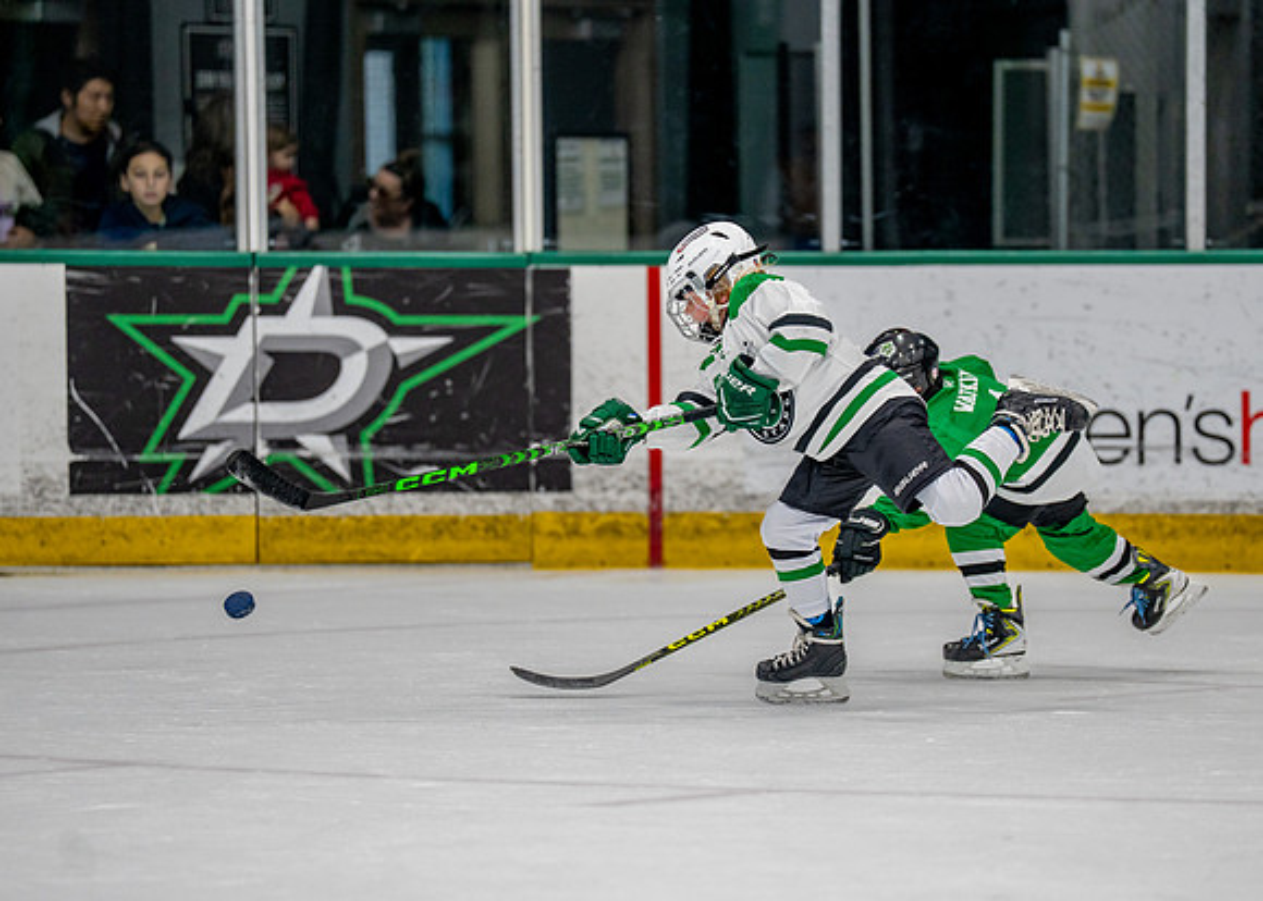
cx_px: 778
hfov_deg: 7.7
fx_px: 9413
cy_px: 460
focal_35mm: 262
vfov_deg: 5.5
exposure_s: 1/1250
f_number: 2.8
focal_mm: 200
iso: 1000
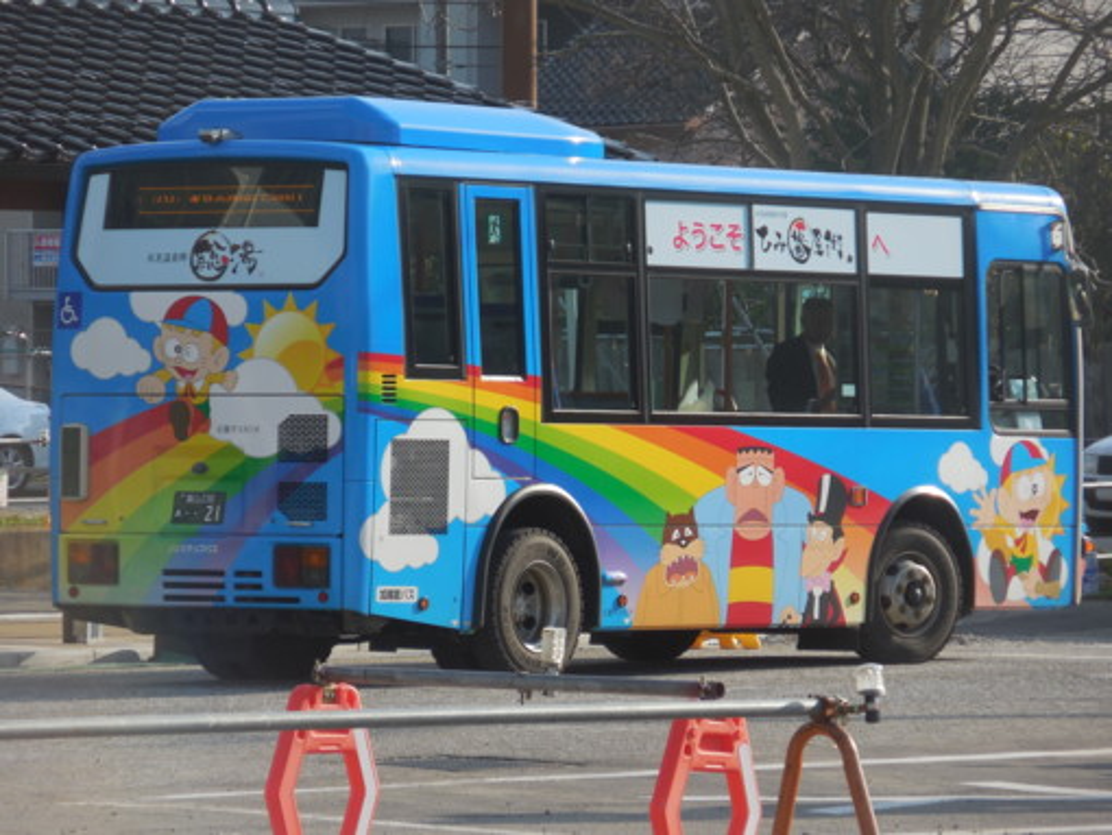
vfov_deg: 5.8
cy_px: 418
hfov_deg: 7.7
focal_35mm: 256
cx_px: 556
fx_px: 8228
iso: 125
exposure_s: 1/320
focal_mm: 46.1
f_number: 6
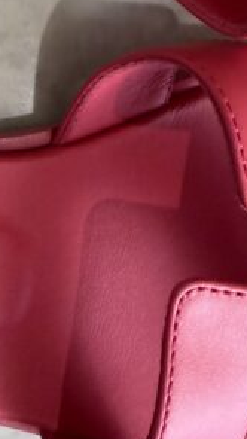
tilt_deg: -87.3
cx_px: -143
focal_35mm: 71
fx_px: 826
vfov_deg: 27.7
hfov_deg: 15.4
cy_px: -19
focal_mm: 2.22
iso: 250
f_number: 2.2
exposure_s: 1/120
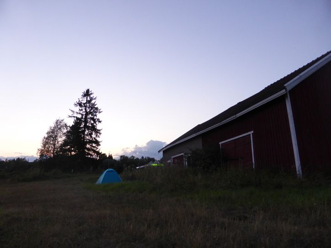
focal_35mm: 24
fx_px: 230
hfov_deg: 71.6
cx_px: 166
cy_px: 124
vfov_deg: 56.8
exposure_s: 1/60
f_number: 3.3
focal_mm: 4.3
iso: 320
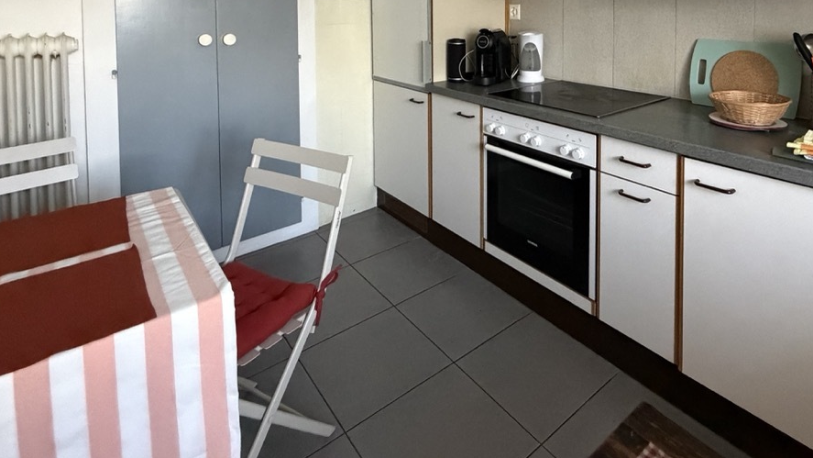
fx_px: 474
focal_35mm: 22
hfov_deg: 80.4
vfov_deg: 45.1
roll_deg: +0.6
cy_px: 20
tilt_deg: -2.0
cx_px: 481
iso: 800
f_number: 2.2
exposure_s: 1/60
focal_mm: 2.22
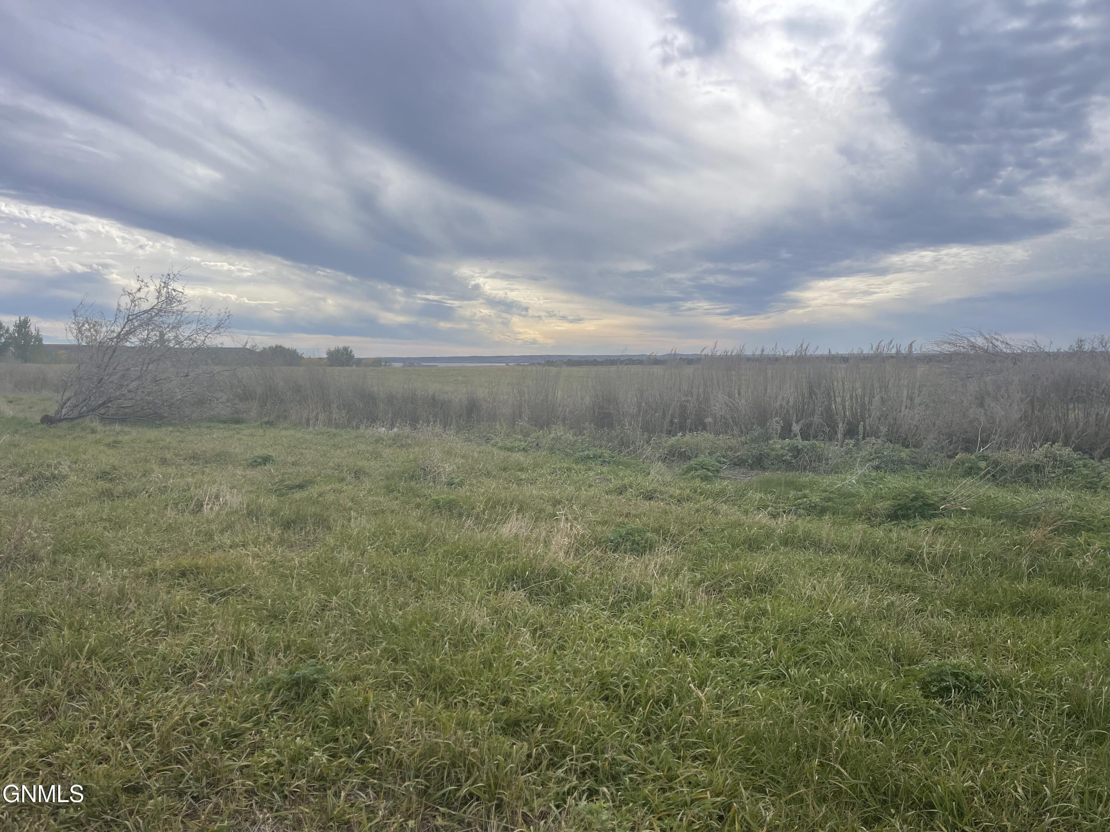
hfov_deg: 67.3
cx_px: 555
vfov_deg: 53.1
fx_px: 834
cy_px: 416
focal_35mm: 26
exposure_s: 1/4717
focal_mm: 5.1
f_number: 1.6
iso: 32
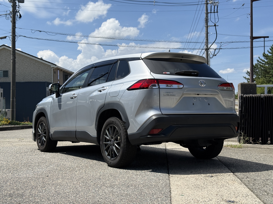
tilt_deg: +0.9
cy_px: 102
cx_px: 136
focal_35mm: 48
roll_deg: +0.5
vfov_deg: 30.3
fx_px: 379
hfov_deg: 39.7
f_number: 1.78
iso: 80
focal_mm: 6.76
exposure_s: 1/7874
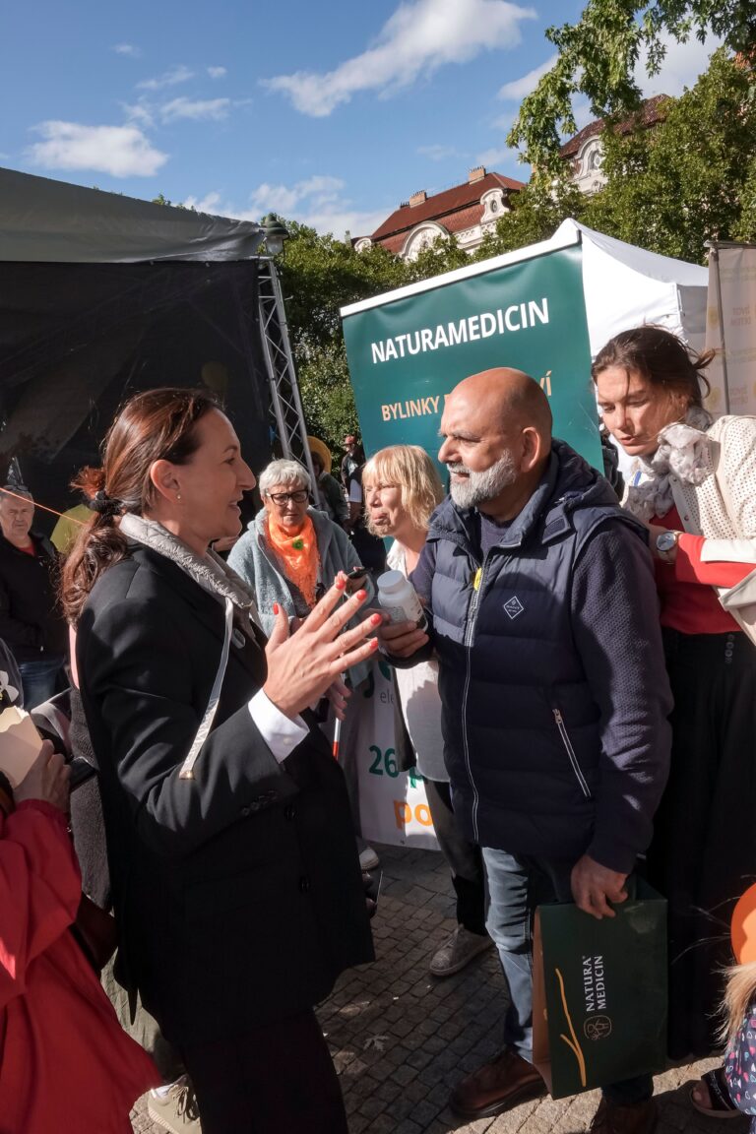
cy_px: 567
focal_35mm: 24
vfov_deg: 73.7
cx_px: 378
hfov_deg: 53.1
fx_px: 756
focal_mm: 9.23
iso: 160
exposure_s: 1/250
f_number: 10
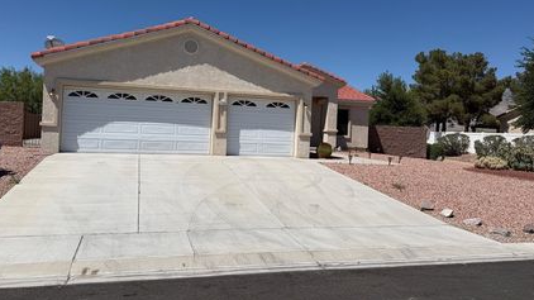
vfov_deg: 37.7
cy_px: 127
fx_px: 439
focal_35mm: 31
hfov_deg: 62.6
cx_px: 252
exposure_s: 1/11905
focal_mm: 6.76
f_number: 1.78
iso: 80
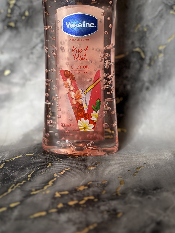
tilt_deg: -6.9
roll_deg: +0.0
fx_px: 324
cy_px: 51
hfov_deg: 30.3
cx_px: 81
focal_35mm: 48
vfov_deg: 38.4
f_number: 1.6
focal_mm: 5.96
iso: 64
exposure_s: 1/100
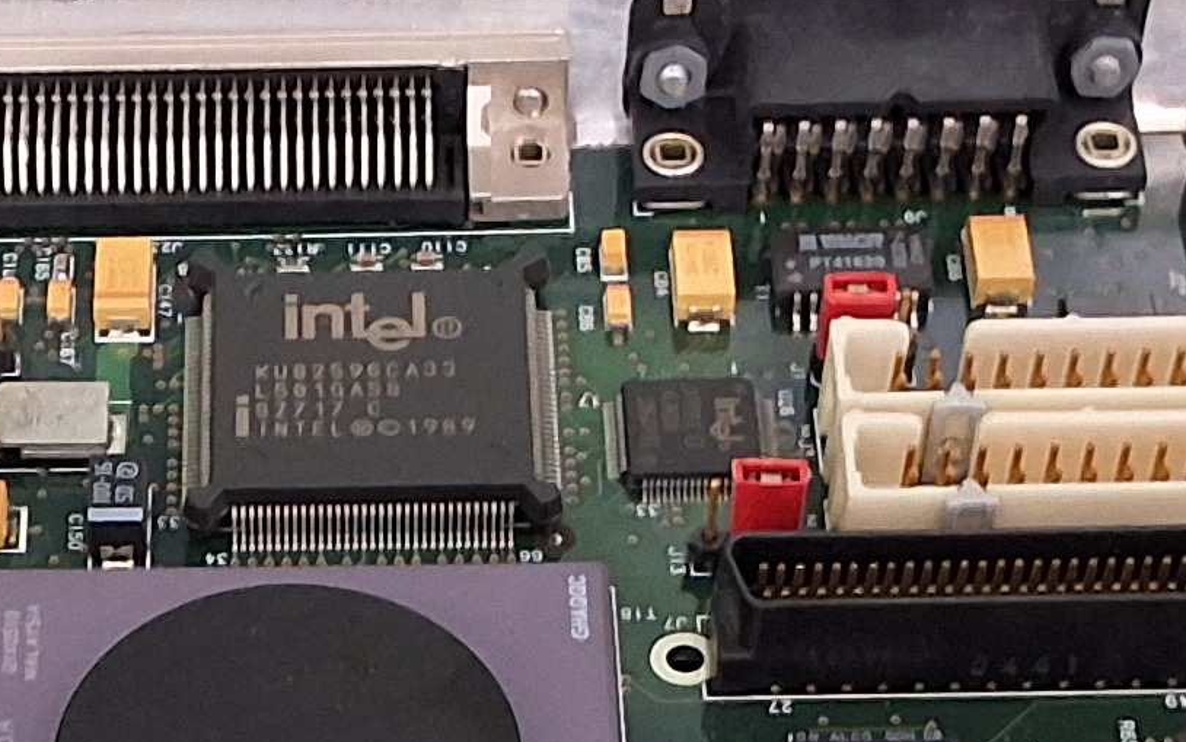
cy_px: 1054
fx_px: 3847
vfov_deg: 10.7
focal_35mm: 119
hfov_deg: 17.4
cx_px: 281
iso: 320
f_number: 1.9
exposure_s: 1/24
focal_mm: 2.91
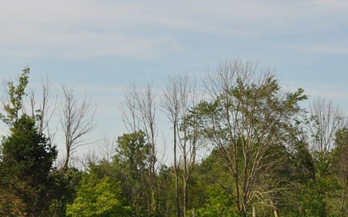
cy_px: 208
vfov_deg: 10.6
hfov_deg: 17.1
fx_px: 1156
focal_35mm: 122
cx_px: 117
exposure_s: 1/400
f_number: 10
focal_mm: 32
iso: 200
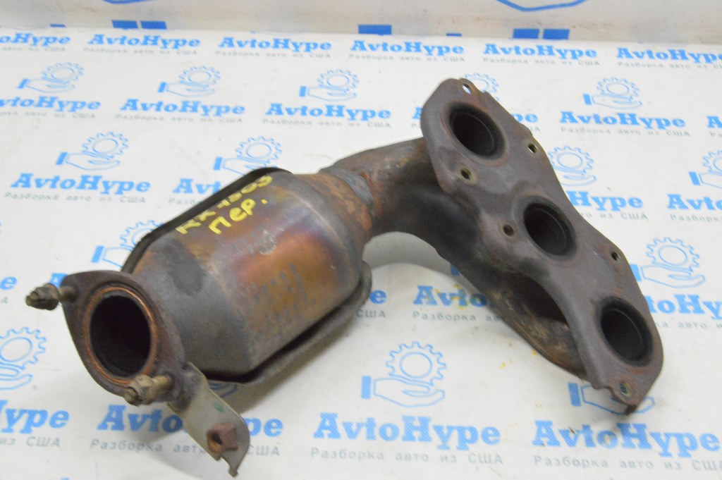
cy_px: 240
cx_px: 361
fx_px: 782
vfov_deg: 34.2
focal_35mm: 39
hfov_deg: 49.6
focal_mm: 26
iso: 6400
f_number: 20
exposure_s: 1/15
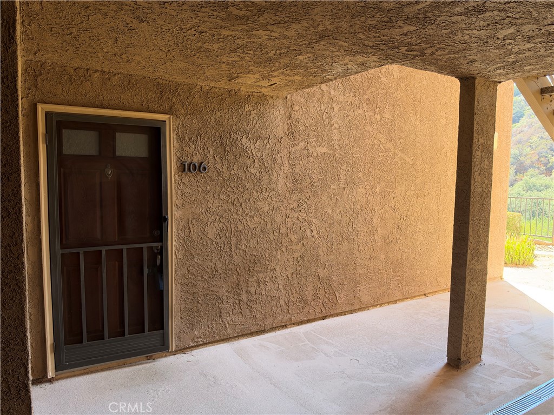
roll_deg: -0.4
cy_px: 208
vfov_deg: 56.8
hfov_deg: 71.6
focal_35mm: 24
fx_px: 384
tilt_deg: -3.0
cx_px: 277
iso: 100
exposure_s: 1/127
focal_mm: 6.93
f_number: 1.8
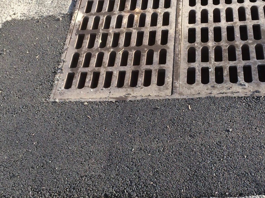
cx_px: 153
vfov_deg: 27.5
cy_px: 104
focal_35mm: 53
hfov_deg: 36.1
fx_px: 406
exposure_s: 1/222
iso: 32
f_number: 2.2
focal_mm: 4.12
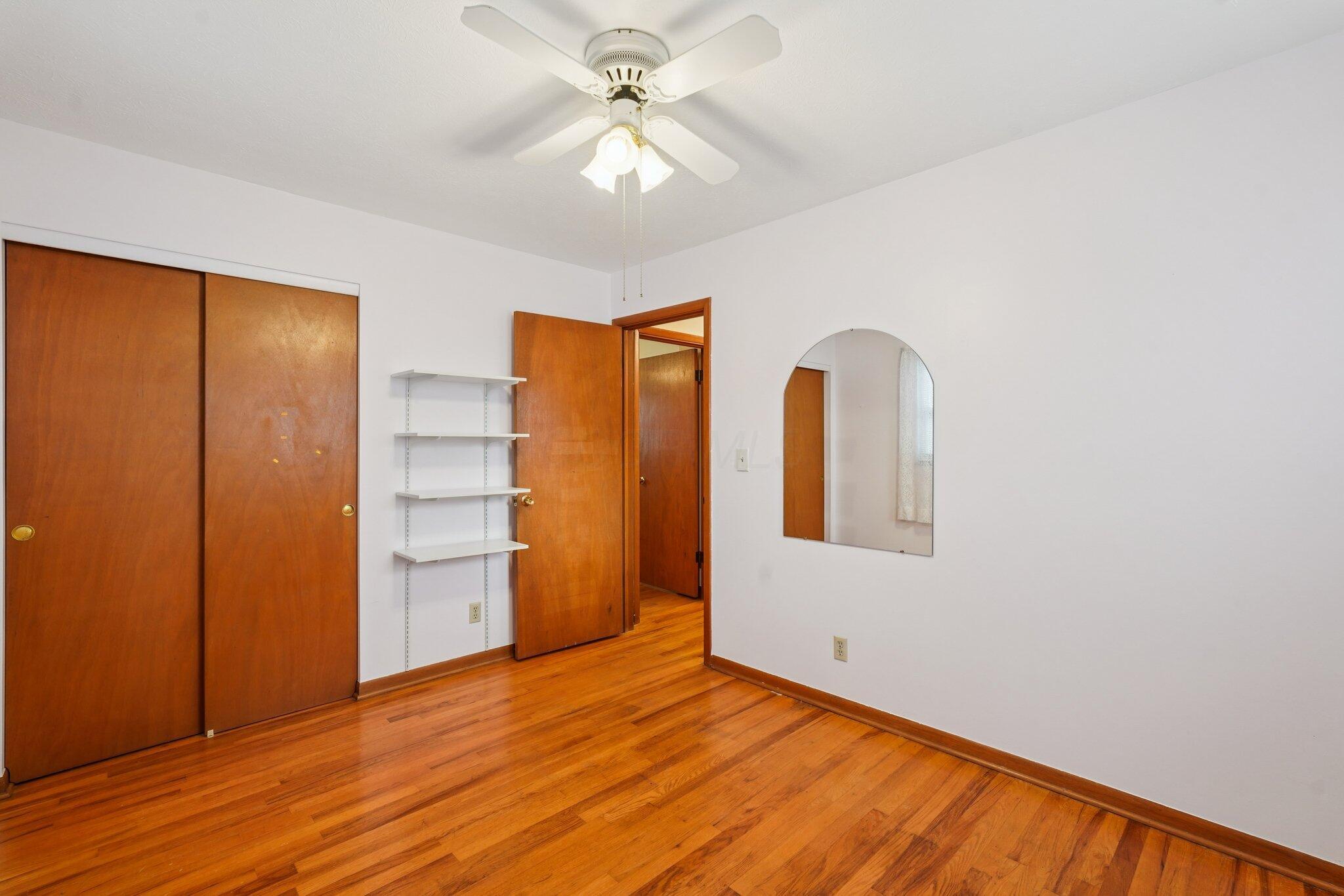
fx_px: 597
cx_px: 672
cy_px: 448
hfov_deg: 96.7
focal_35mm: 16
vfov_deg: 73.7
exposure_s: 1/10
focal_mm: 16
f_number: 8
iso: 400
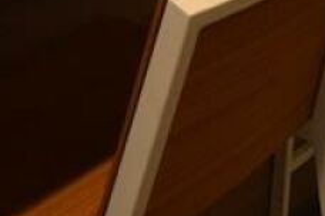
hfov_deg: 20.1
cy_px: -323
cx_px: 239
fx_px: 912
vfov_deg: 11.1
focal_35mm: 101
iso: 400
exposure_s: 1/100
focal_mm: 12
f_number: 5
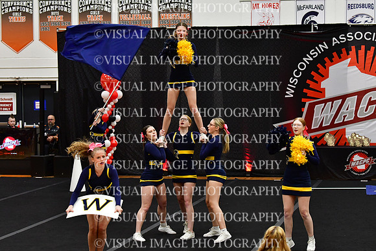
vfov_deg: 13.0
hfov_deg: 19.5
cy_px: 126
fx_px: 1097
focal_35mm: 105
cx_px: 188
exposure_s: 1/500
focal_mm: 70
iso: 4000
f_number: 4
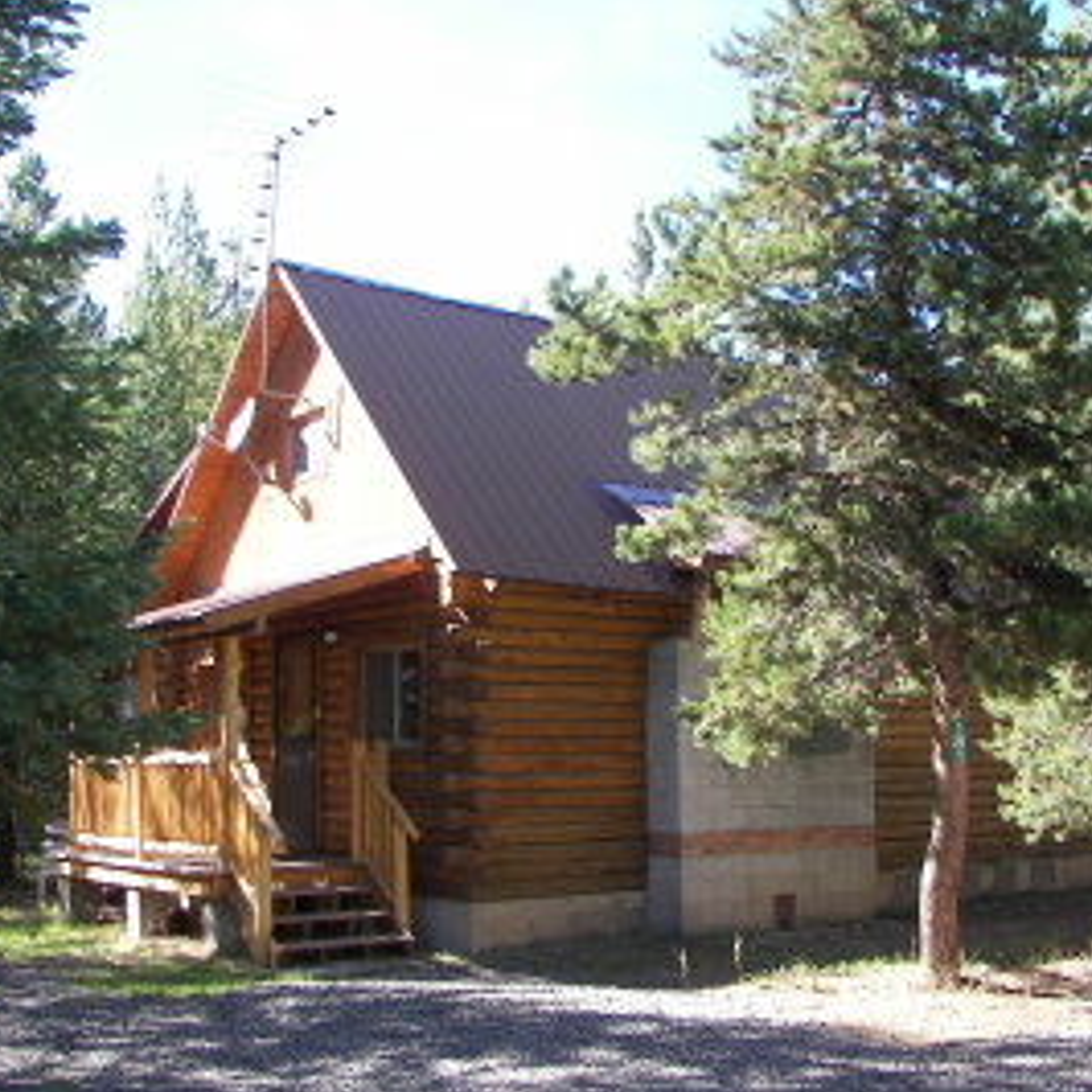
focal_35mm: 43
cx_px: 616
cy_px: 550
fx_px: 1535
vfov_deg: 39.2
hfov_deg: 39.1
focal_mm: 6
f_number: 2.8
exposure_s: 1/100
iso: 50
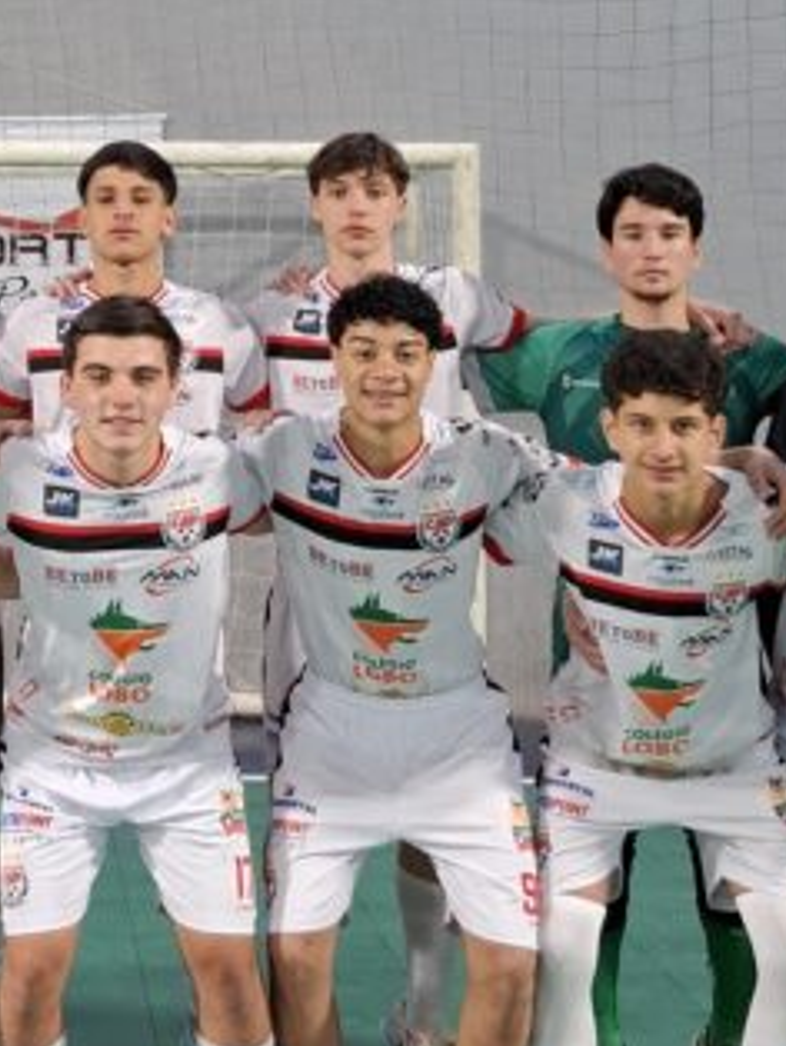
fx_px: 2268
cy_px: 150
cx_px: -20
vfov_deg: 25.3
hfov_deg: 19.1
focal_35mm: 75
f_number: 1.8
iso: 250
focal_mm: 5.54
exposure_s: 1/40
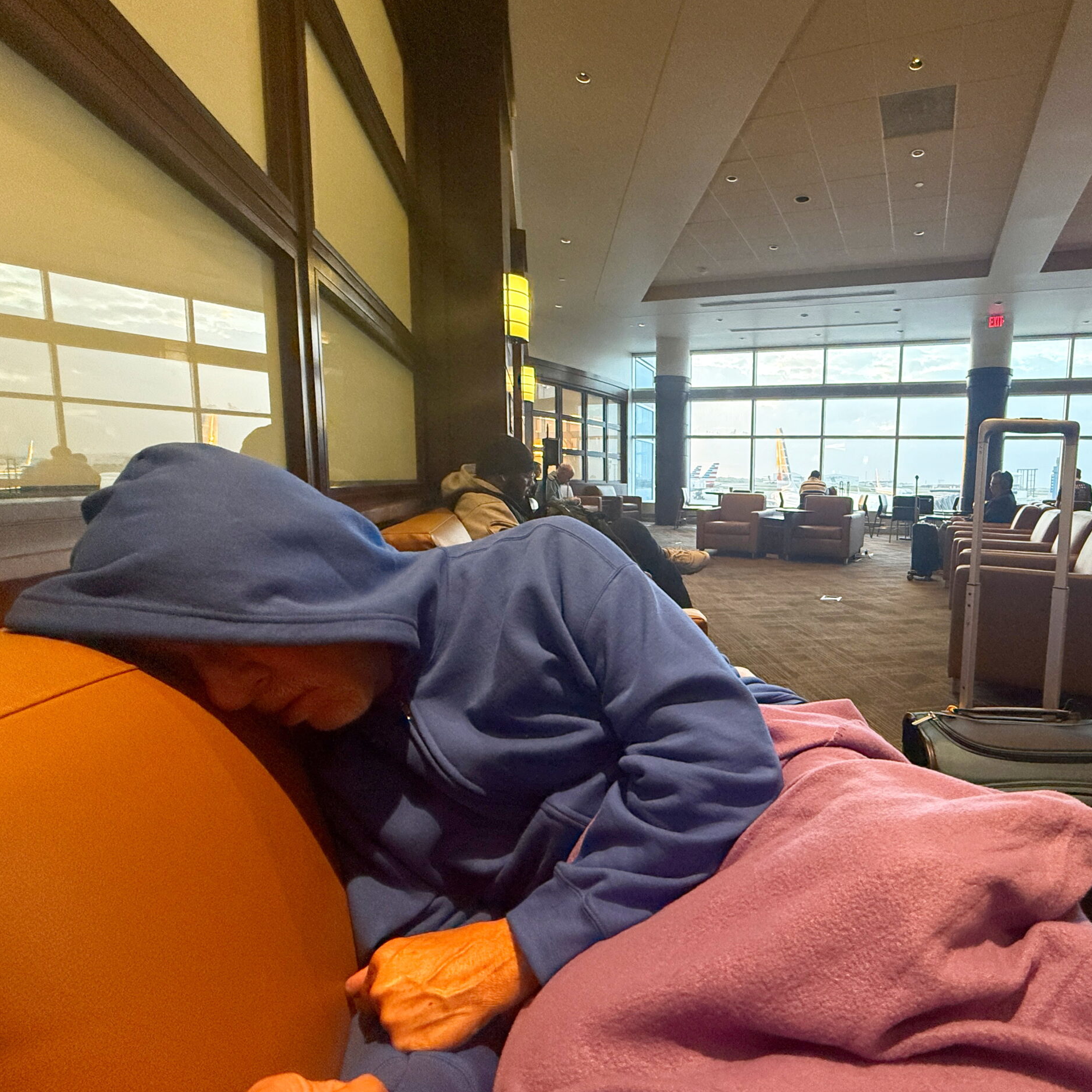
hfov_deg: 80.8
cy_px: 552
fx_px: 607
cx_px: 739
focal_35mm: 17
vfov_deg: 84.0
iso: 500
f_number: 2.2
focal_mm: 2.2
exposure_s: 1/120
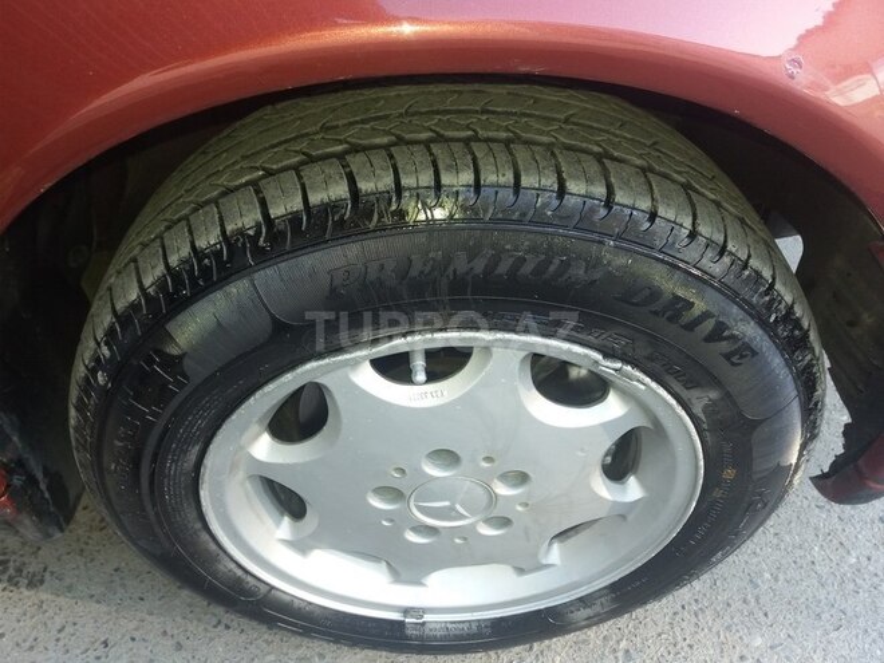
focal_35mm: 28
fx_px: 715
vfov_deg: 49.7
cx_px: 442
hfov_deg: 63.4
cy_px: 332
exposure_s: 1/50
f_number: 1.9
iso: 64
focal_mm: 3.7
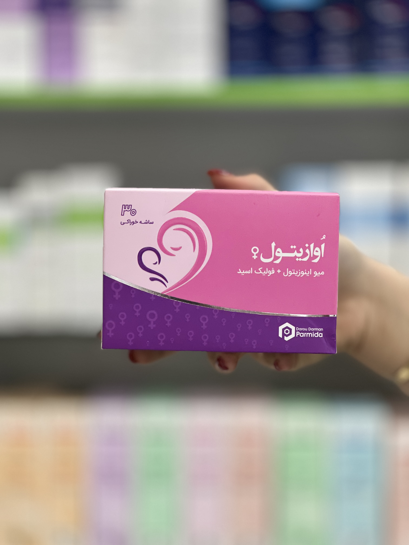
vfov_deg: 25.3
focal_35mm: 77
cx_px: 204
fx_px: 1213
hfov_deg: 19.1
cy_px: 272
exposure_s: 1/100
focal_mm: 9
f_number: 2.8
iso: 250
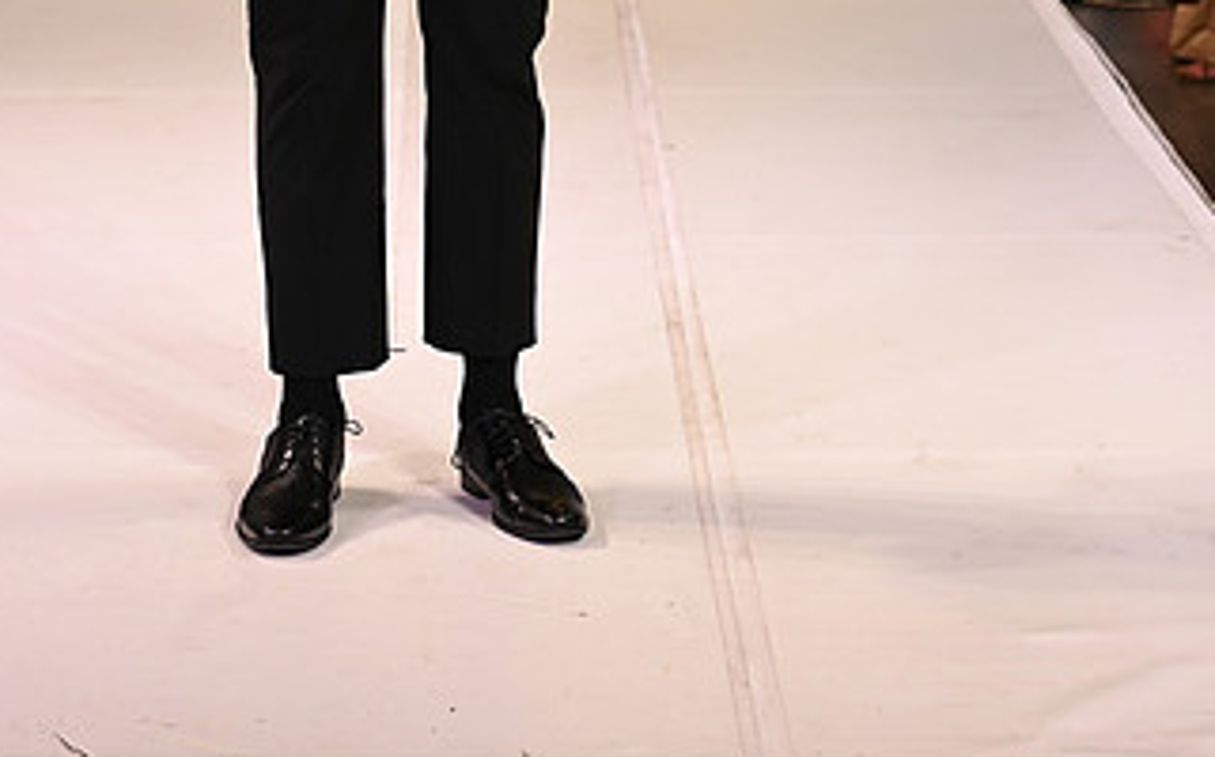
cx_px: 492
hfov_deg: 16.2
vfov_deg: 9.9
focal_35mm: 129
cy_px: -276
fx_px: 4268
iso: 1000
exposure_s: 1/250
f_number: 6.3
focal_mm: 70
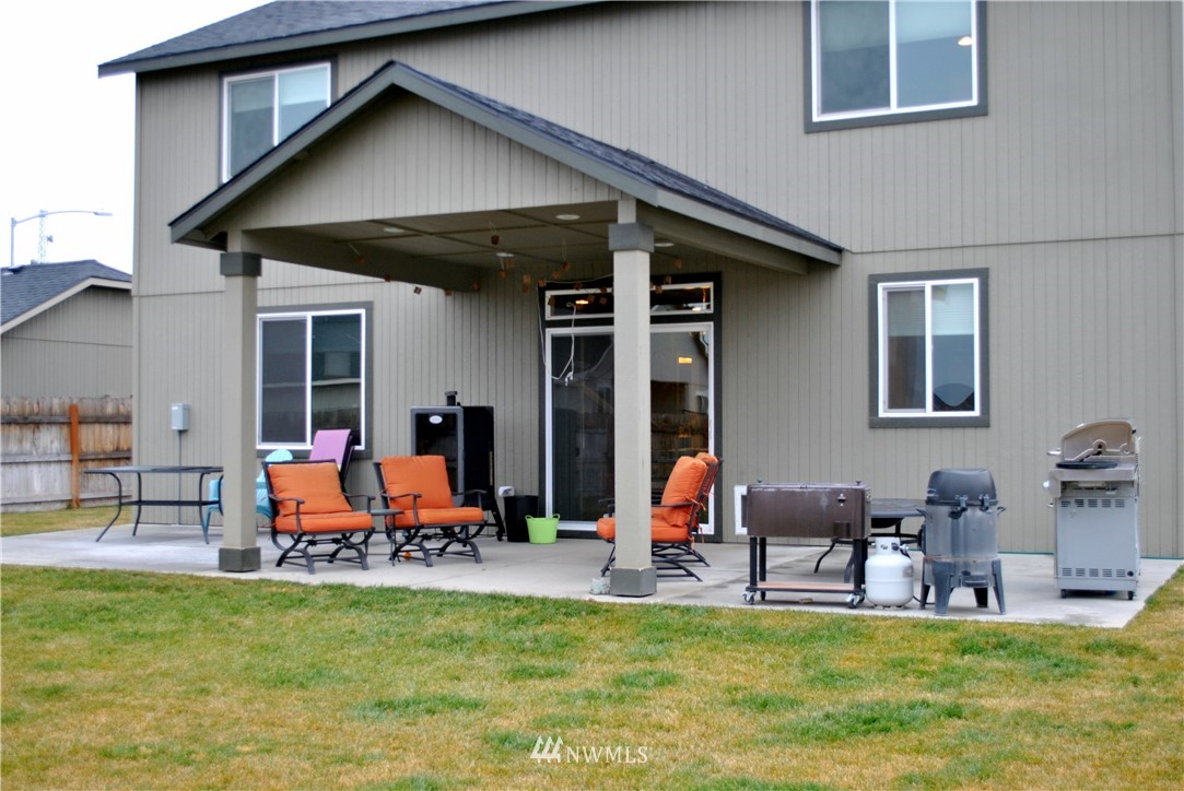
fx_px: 1432
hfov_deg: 44.9
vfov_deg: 30.9
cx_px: 592
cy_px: 396
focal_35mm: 44
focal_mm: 29
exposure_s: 1/60
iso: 200
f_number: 4.5
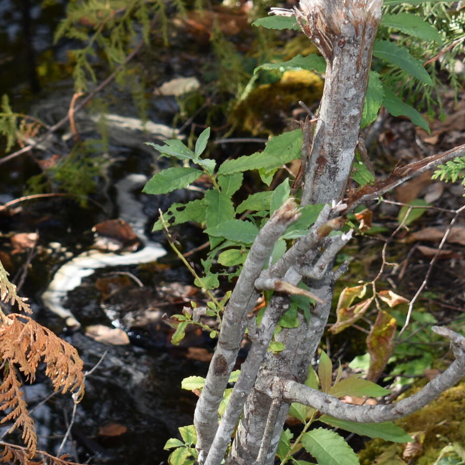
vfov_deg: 8.4
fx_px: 3176
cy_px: 90
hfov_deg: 8.3
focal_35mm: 209
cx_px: -37
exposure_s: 1/200
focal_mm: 48
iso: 140
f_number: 5.3
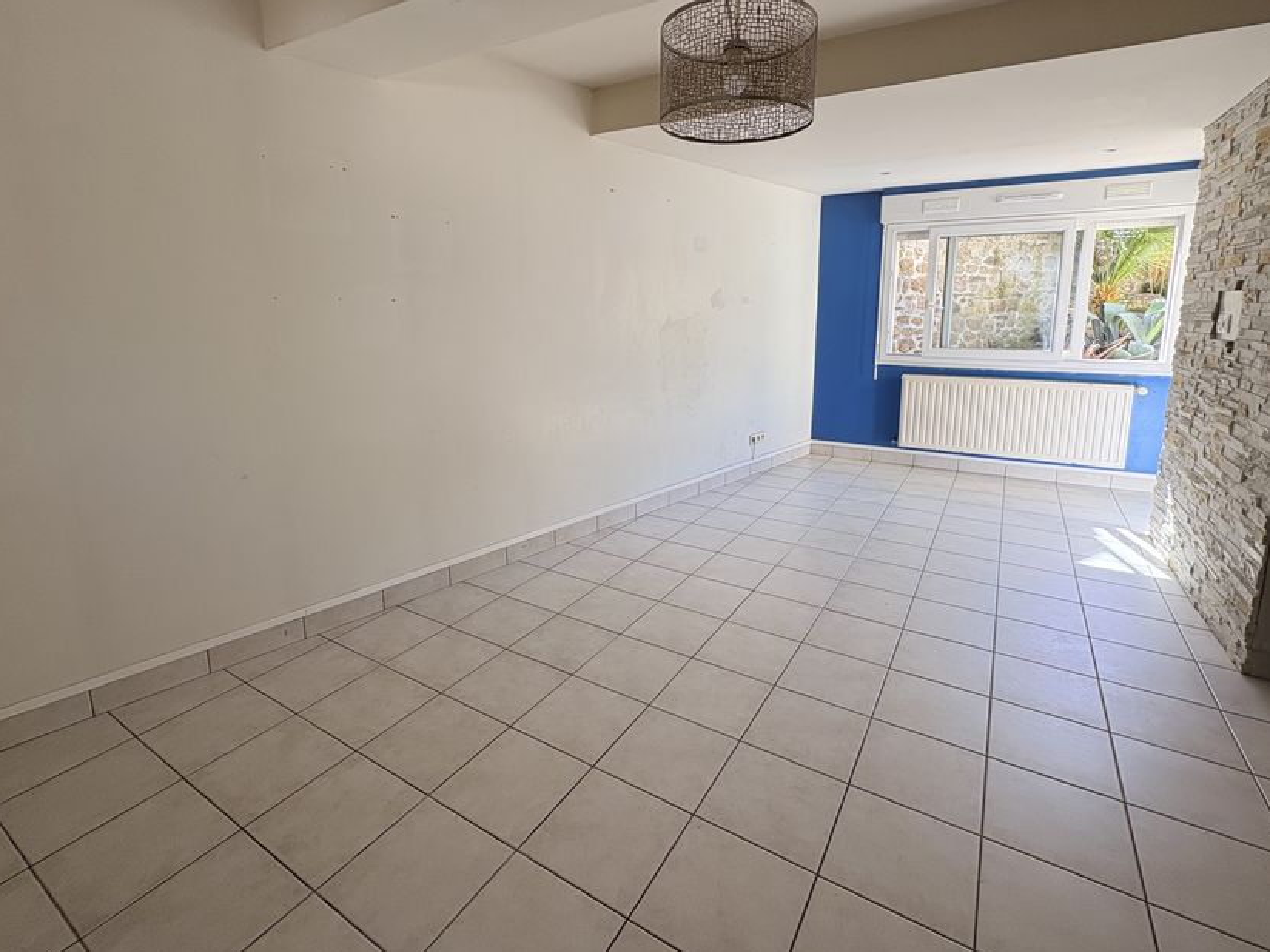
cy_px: 404
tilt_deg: -9.0
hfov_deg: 91.0
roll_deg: +0.7
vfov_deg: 74.3
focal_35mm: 17
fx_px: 624
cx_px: 632
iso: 40
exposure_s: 1/99
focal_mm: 2.22
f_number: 2.2
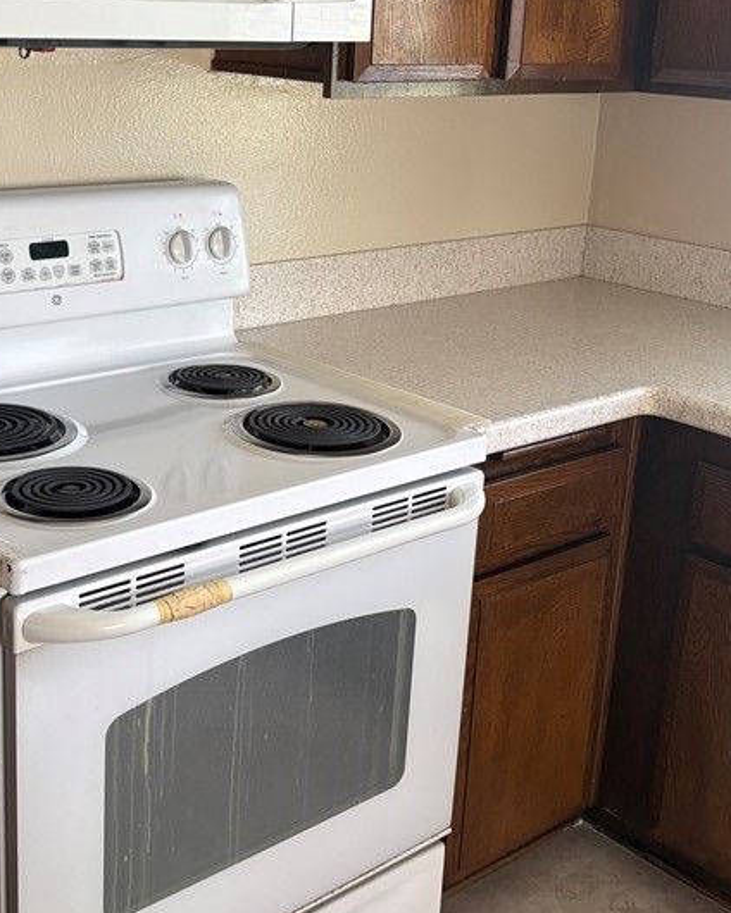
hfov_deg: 30.8
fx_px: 1325
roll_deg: -2.6
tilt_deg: -14.5
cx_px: 305
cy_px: 379
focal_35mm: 49
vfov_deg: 37.9
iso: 125
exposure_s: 1/68
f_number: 1.6
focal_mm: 5.96
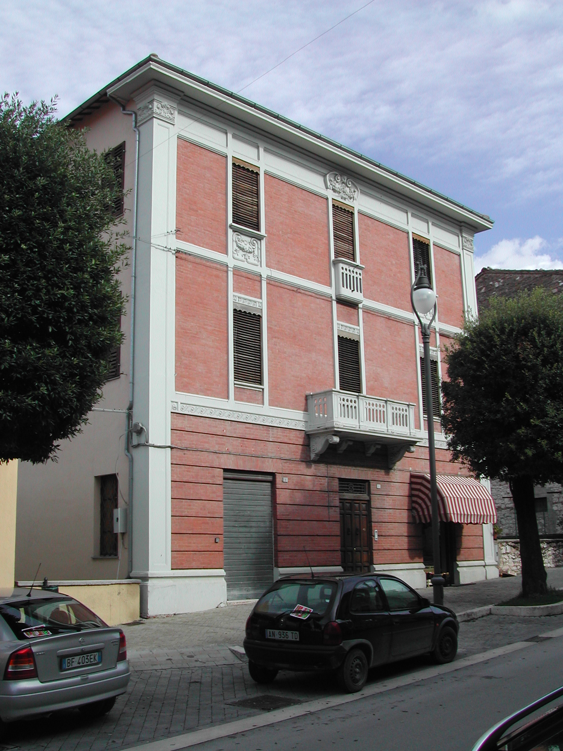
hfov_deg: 37.7
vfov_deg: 49.0
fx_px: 824
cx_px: 282
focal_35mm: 38
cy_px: 376
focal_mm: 8
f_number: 7.6
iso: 100
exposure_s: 1/199
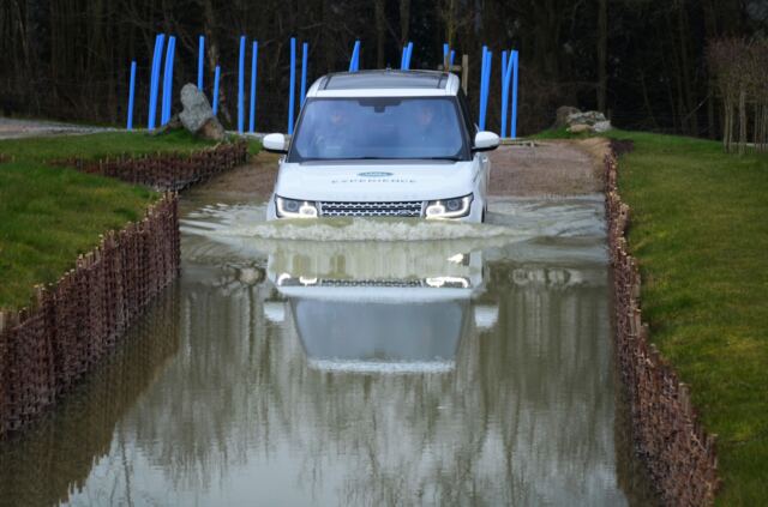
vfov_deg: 6.7
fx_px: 4308
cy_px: 254
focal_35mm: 202
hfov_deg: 10.2
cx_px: 384
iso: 200
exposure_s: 1/40
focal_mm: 135
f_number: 13
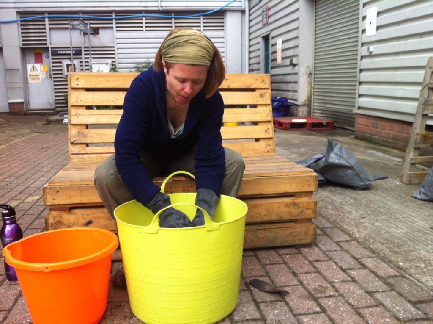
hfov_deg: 52.7
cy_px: 162
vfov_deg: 40.6
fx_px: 437
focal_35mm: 35
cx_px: 216
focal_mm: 3.85
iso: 80
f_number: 2.8
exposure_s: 1/382
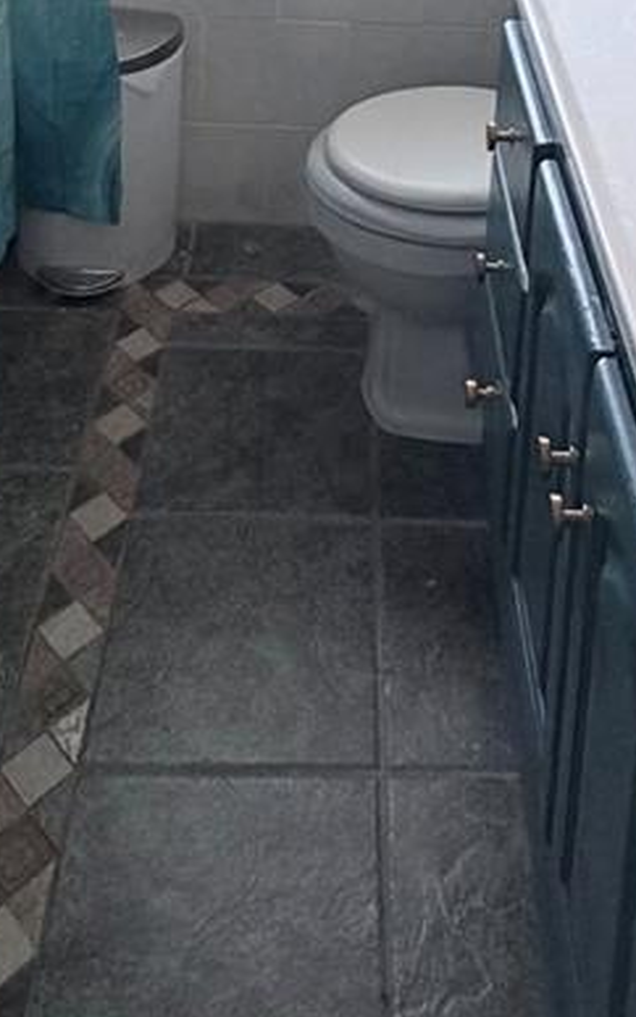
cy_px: -258
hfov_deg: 27.9
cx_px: 386
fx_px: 1275
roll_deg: -4.2
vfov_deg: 33.6
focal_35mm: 46
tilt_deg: -11.7
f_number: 2.2
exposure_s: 1/121
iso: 160
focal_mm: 2.22
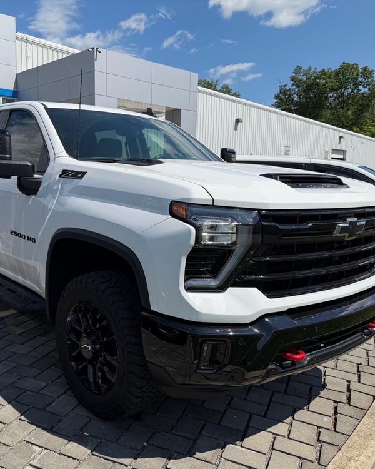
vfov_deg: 55.7
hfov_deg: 45.2
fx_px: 444
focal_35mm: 32
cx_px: 128
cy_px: 237
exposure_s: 1/5319
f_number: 1.78
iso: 80
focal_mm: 6.76
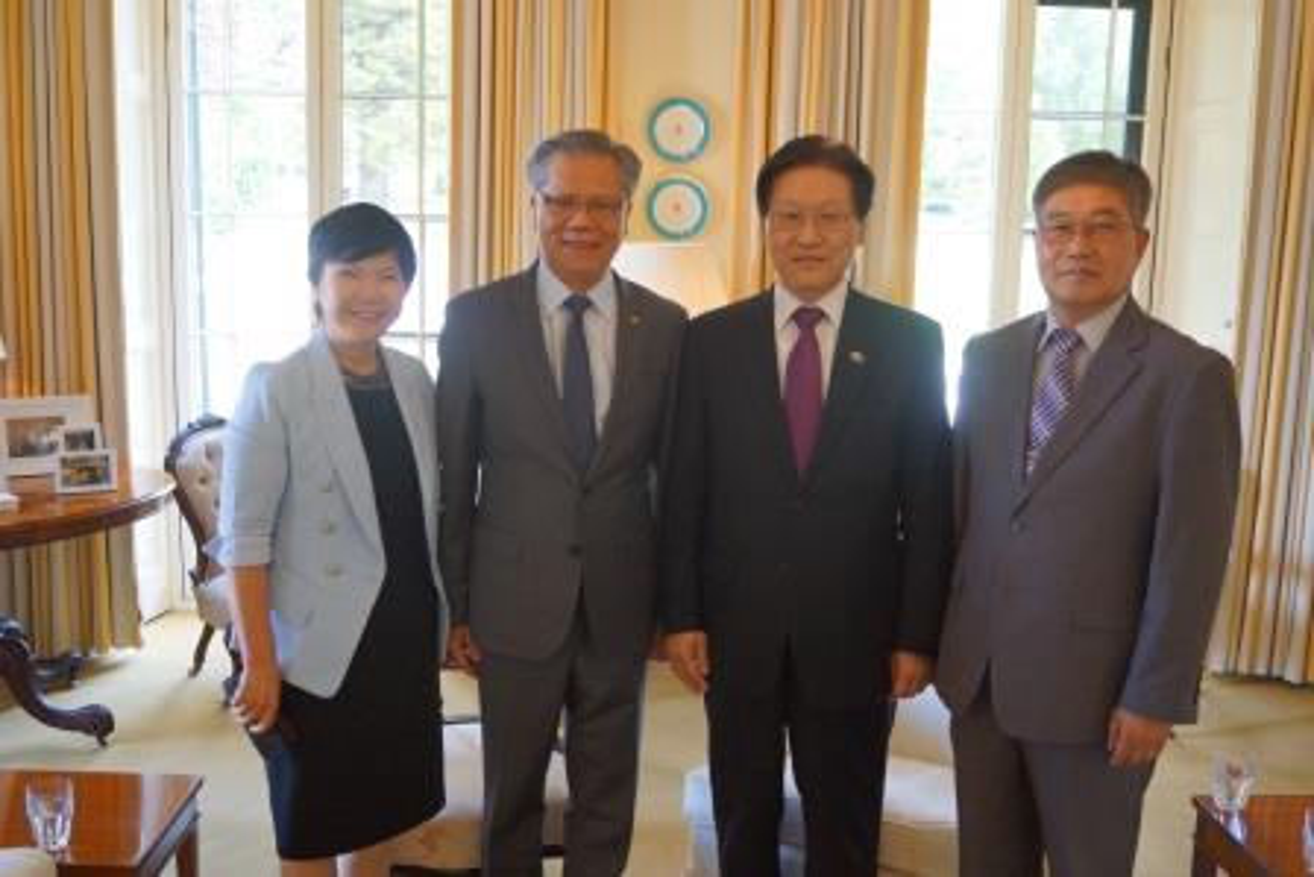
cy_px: 438
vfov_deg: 36.9
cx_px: 657
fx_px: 1314
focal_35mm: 36
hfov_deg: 53.1
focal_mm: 24
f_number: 4
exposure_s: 1/160
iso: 1250
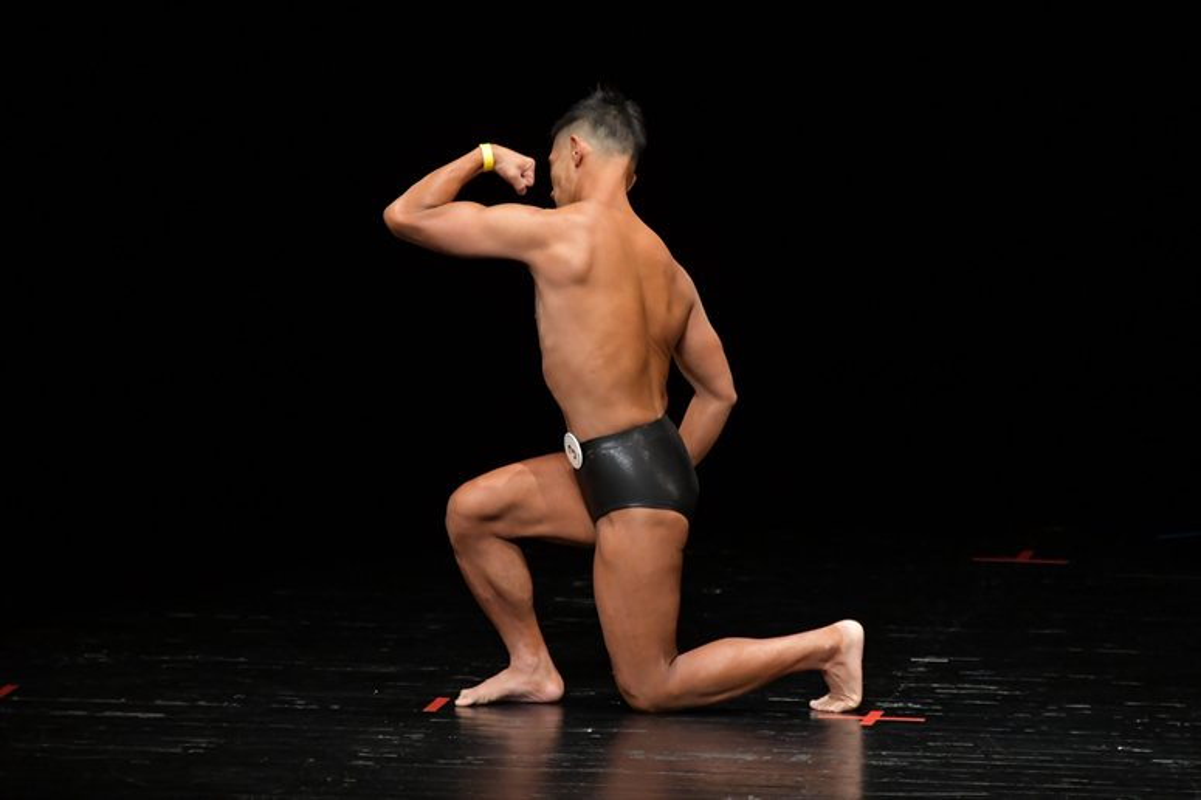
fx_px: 12504
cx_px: 600
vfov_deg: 3.7
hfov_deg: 5.5
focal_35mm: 375
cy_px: 400
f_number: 5.6
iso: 3200
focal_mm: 250
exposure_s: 1/400
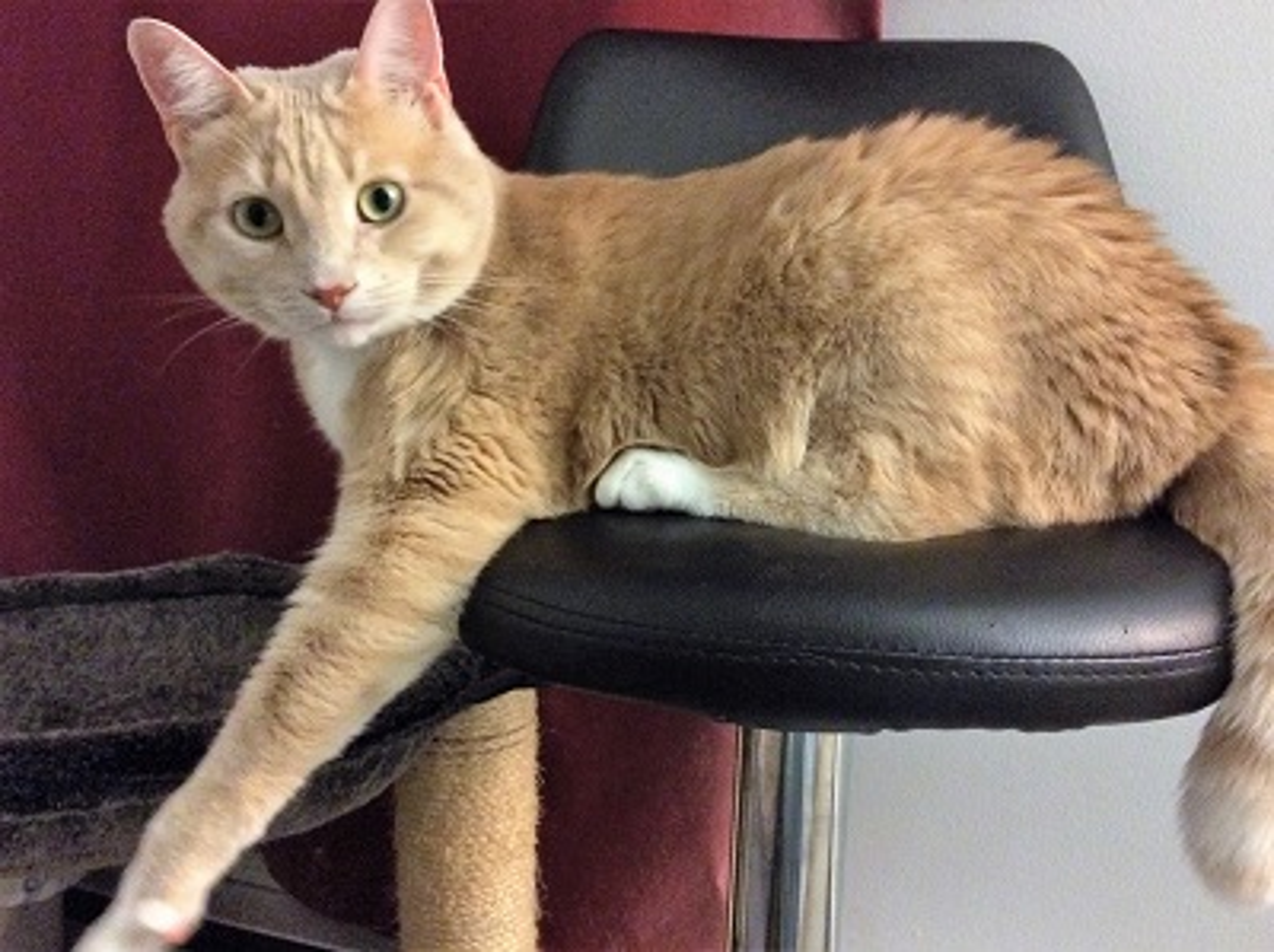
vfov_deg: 48.1
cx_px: 637
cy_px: 476
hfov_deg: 61.7
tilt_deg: -7.5
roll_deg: -2.3
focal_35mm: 29
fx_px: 1066
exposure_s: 1/15
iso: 500
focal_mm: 4.15
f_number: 2.2
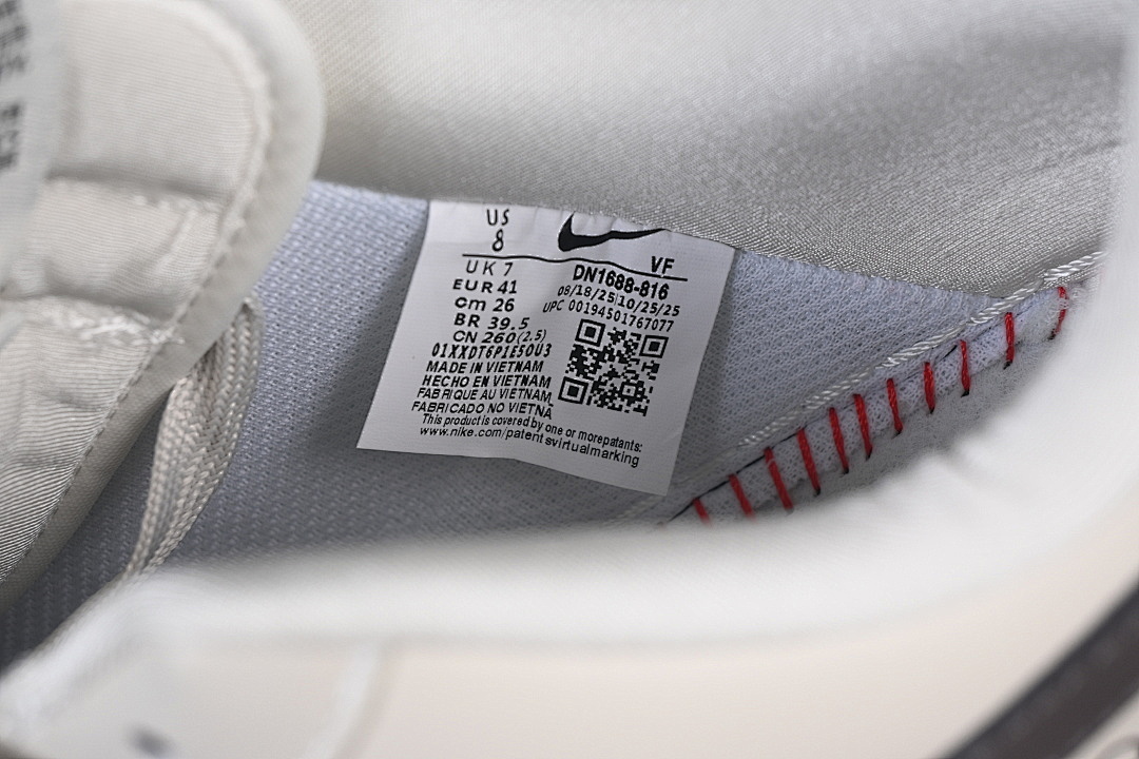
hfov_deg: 27.0
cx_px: 570
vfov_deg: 18.2
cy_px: 380
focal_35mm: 75
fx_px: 2373
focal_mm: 50
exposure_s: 1/80
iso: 160
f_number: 7.1
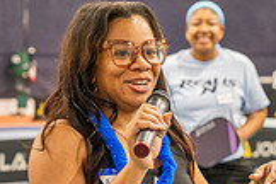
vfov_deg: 7.0
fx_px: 1487
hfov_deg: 10.6
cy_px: 286
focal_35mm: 194
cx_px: 102
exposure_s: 1/200
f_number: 4.5
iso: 6400
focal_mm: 70
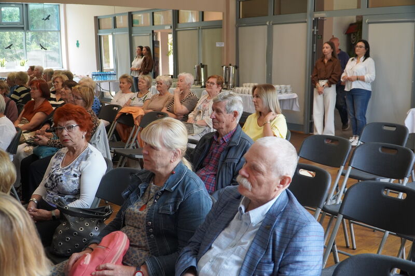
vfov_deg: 36.9
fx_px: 415
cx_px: 208
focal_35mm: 36
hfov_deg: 53.1
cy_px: 138
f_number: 4
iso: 1000
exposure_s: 1/160
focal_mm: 24
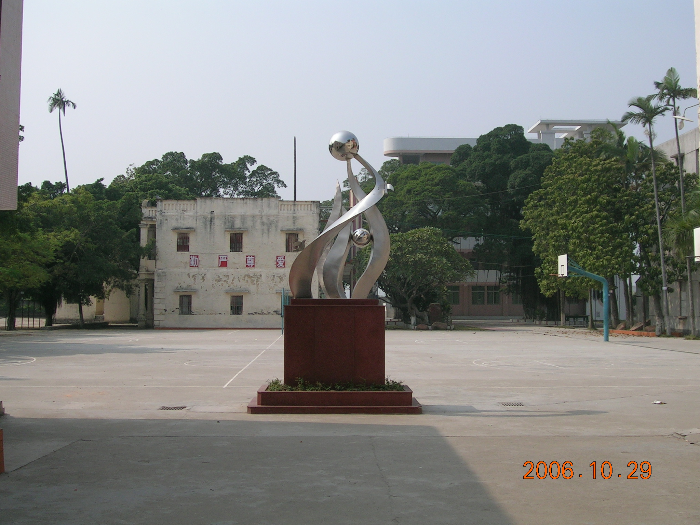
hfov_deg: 39.7
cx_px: 350
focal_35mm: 48
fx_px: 971
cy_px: 262
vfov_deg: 30.3
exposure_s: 1/514
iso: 50
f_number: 5.3
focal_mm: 7.3
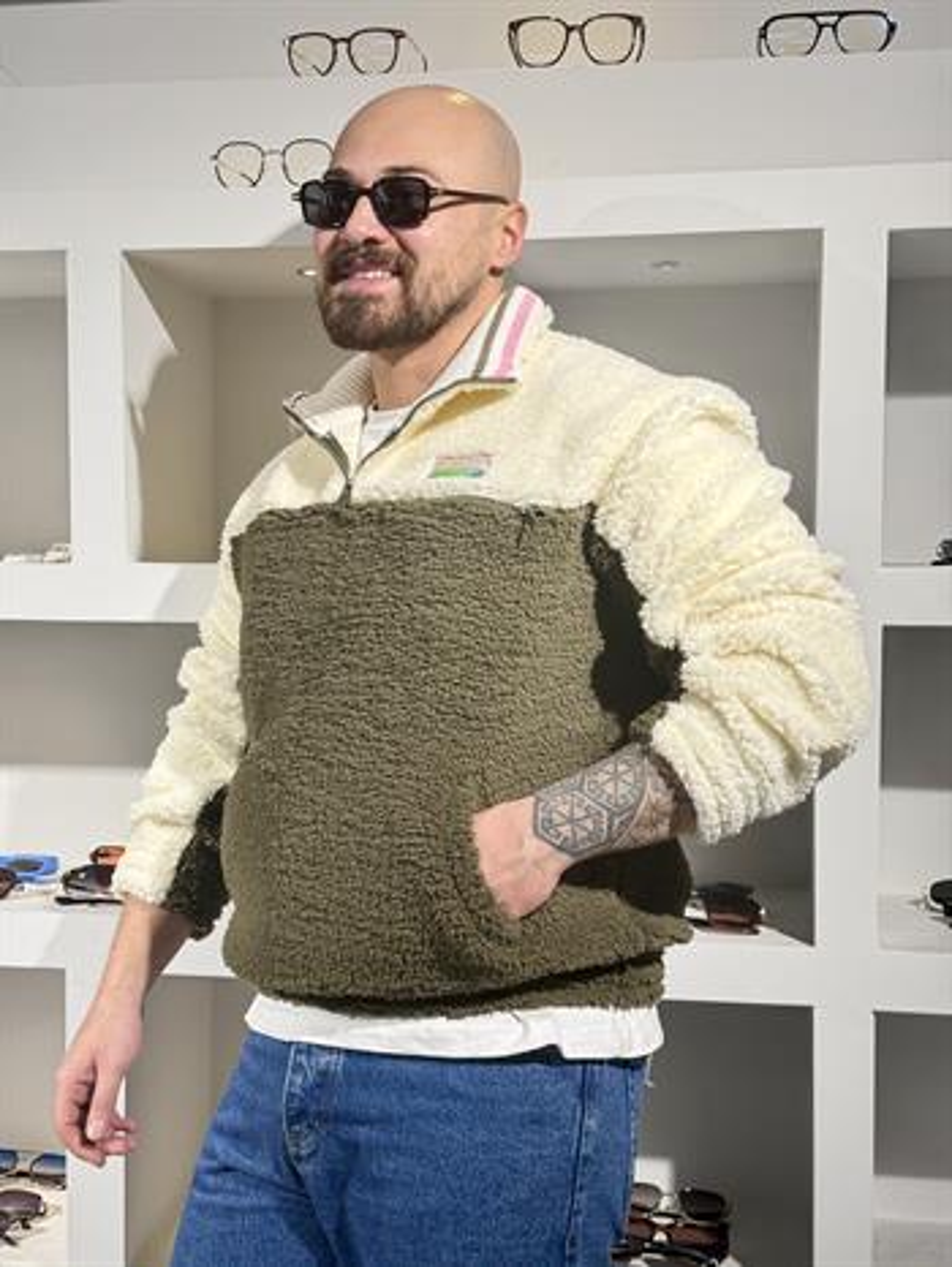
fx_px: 1759
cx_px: 476
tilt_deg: -1.8
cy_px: 634
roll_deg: -0.5
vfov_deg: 39.6
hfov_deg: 30.3
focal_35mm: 48
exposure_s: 1/100
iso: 64
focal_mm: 6.76
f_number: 1.78
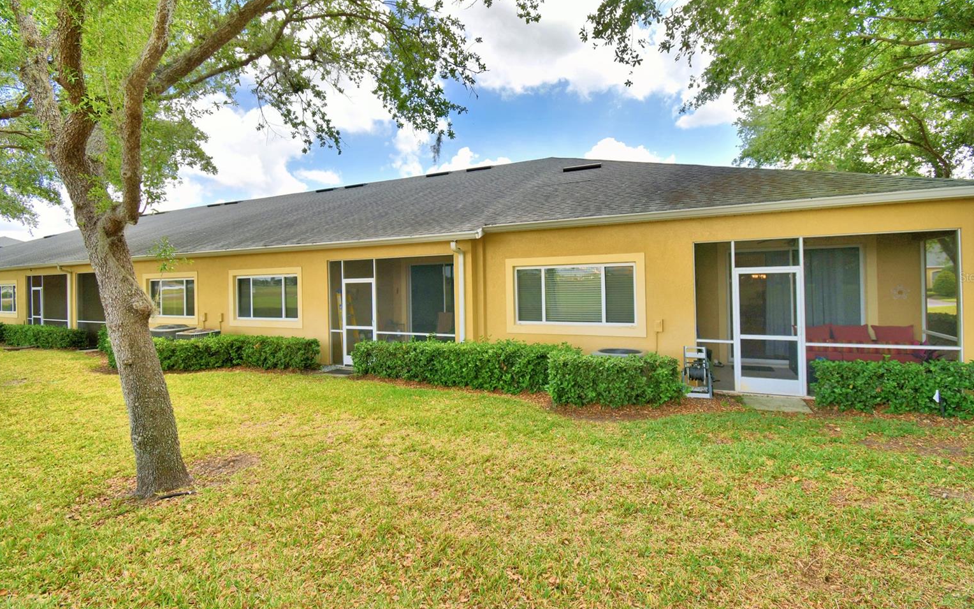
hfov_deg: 97.8
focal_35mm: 16
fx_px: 425
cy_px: 277
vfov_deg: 71.1
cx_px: 506
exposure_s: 1/250
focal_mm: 10
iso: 100
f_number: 6.3
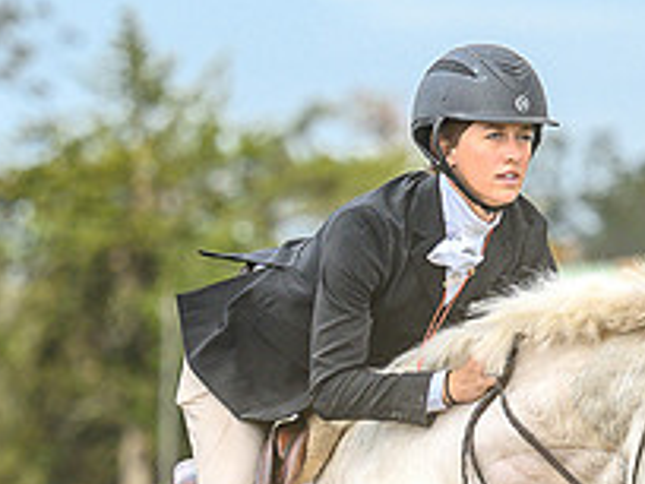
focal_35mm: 623
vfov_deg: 2.4
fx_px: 11608
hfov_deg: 3.2
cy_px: 680
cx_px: 471
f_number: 3.5
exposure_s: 1/1000
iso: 400
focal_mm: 145
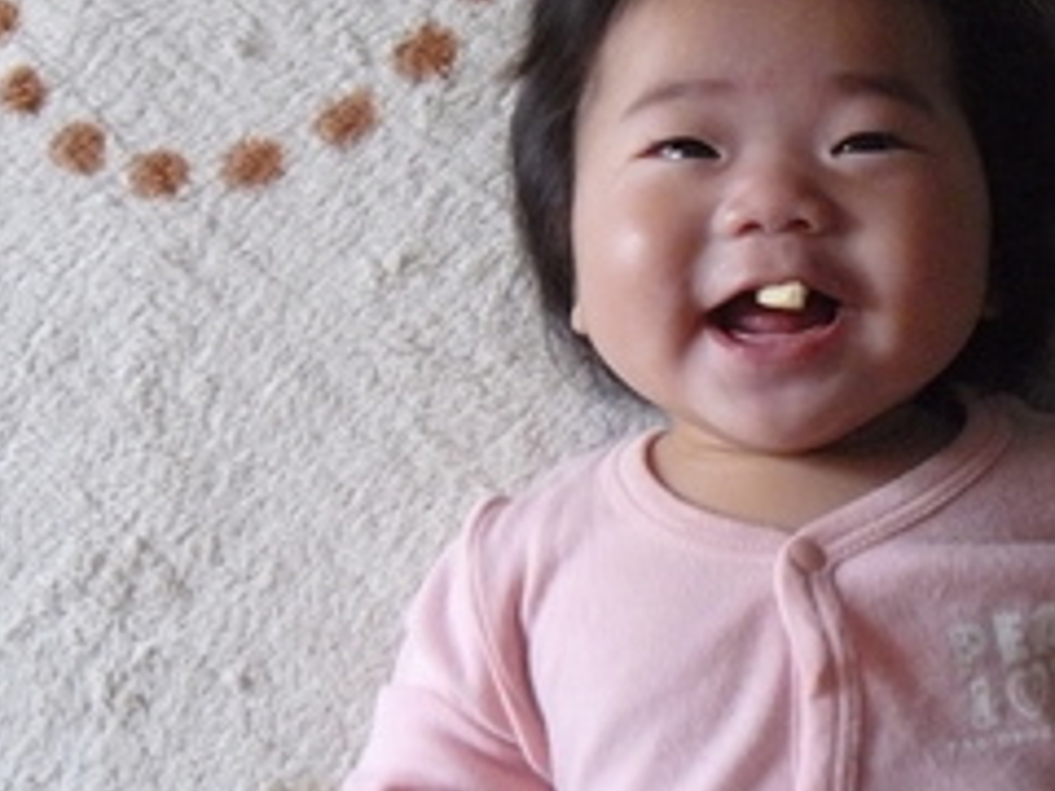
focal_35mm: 60
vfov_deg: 24.2
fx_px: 1829
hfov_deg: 31.8
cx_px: 738
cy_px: 220
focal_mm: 6
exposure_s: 1/30
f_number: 2.8
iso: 400
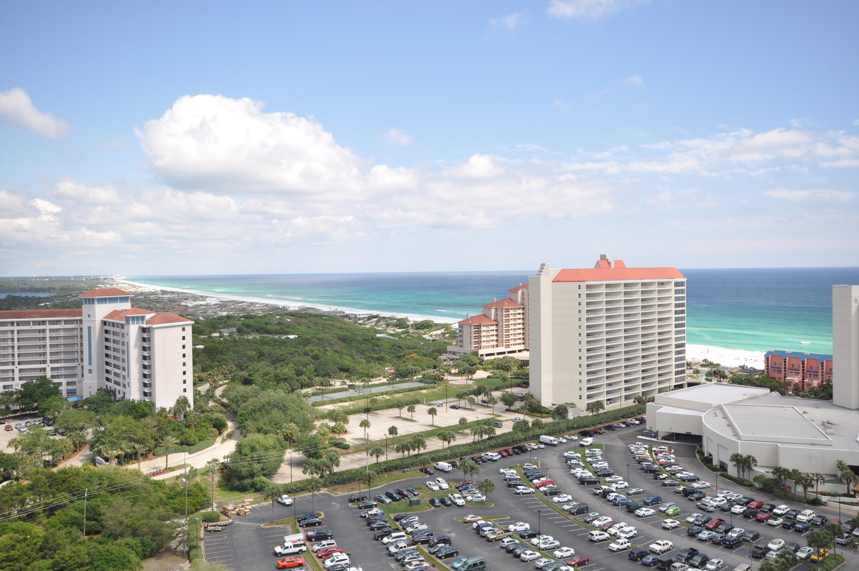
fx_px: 715
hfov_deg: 62.0
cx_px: 430
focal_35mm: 30
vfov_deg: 43.5
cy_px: 286
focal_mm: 20
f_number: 11
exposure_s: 1/200
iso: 200
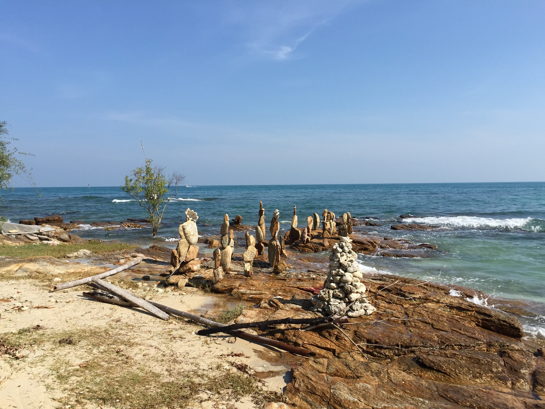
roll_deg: -0.2
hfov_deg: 61.7
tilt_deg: -2.0
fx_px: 457
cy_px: 204
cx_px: 272
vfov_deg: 48.2
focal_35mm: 29
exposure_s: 1/2475
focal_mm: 4.15
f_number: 2.2
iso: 32
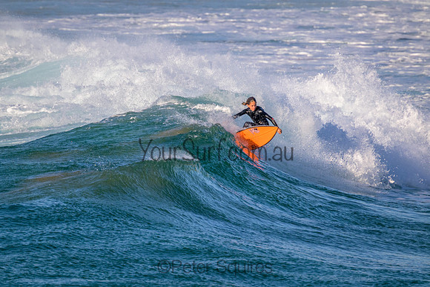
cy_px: 138
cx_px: 207
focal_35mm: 829
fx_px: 9905
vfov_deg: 1.7
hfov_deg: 2.5
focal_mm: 800
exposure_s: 1/2000
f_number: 11
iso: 1400
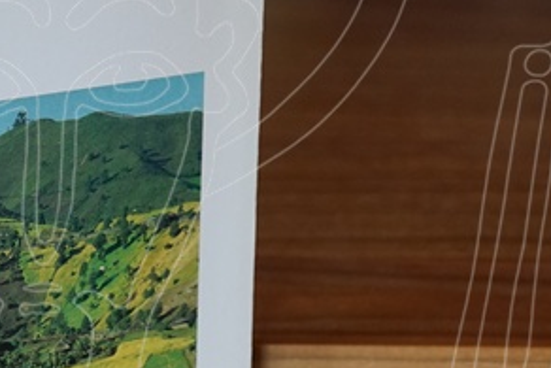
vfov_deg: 8.0
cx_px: 47
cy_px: 84
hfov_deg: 11.9
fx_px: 2618
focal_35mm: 171
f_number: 4
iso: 1600
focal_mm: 50
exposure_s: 1/160
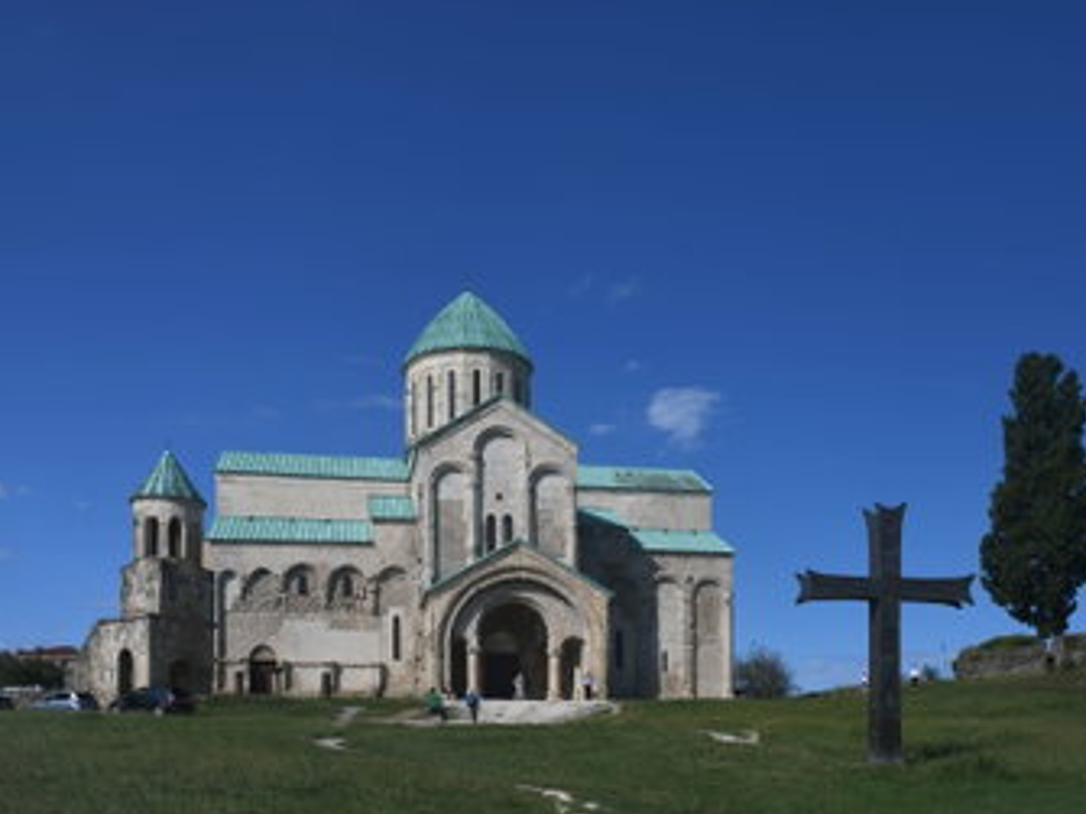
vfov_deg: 45.4
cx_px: 642
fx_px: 972
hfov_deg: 58.0
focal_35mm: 31
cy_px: 417
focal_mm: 18
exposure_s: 1/200
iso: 100
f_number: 8
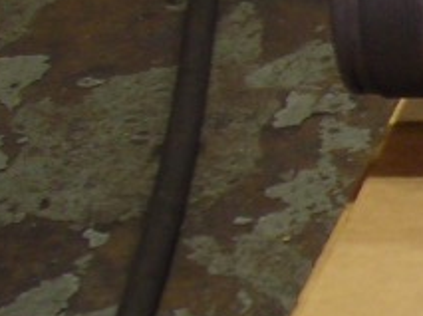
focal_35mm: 270
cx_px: 1362
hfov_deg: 6.6
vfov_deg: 5.4
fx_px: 3294
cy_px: 461
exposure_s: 1/7.4
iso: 50
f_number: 3.3
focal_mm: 6.8
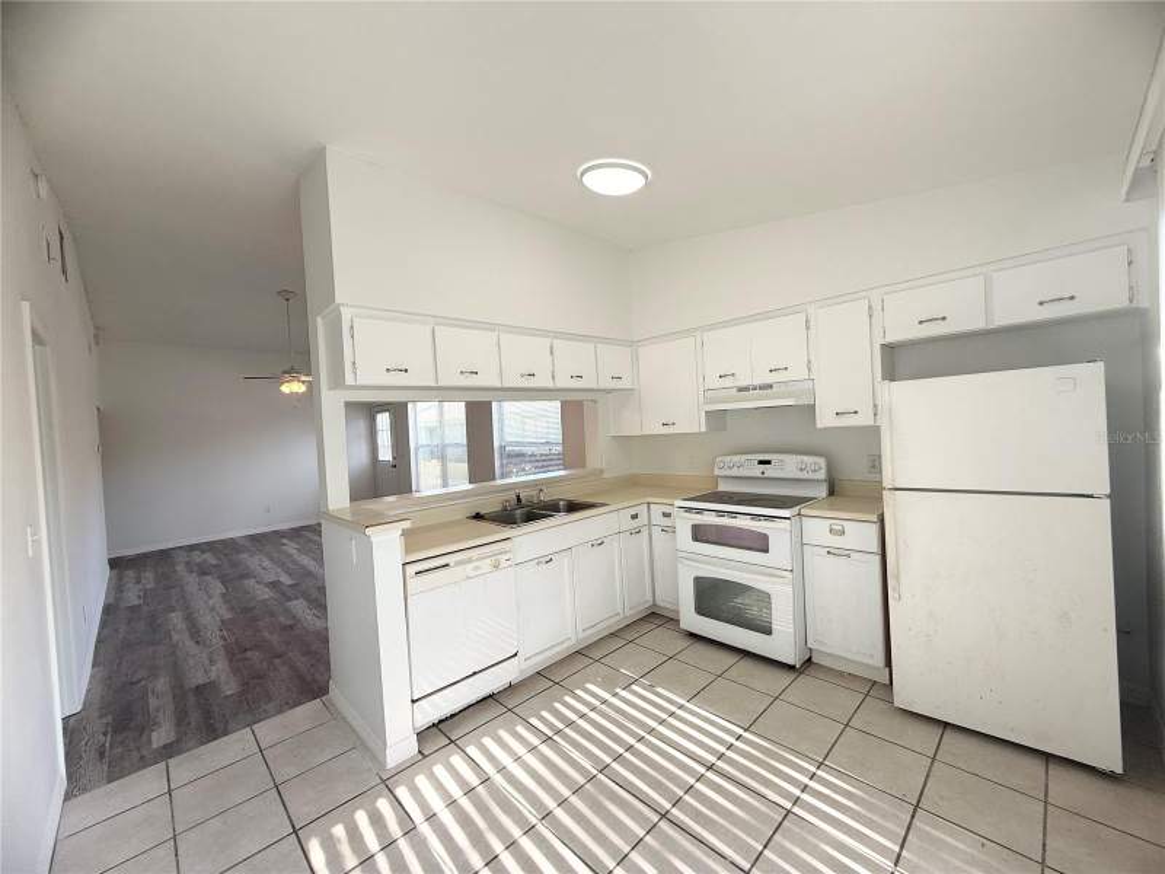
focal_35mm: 14
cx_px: 582
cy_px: 437
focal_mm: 2.22
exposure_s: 1/165
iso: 50
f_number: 2.2
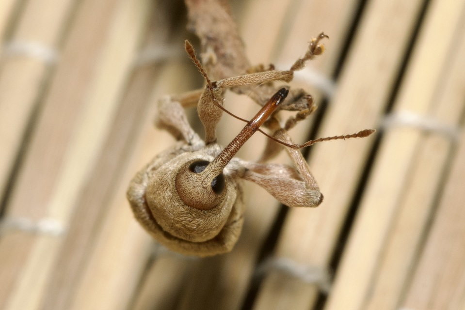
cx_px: 232
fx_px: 2035
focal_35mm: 158
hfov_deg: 13.0
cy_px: 155
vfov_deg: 8.7
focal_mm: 105
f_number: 32
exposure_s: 1/60
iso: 250
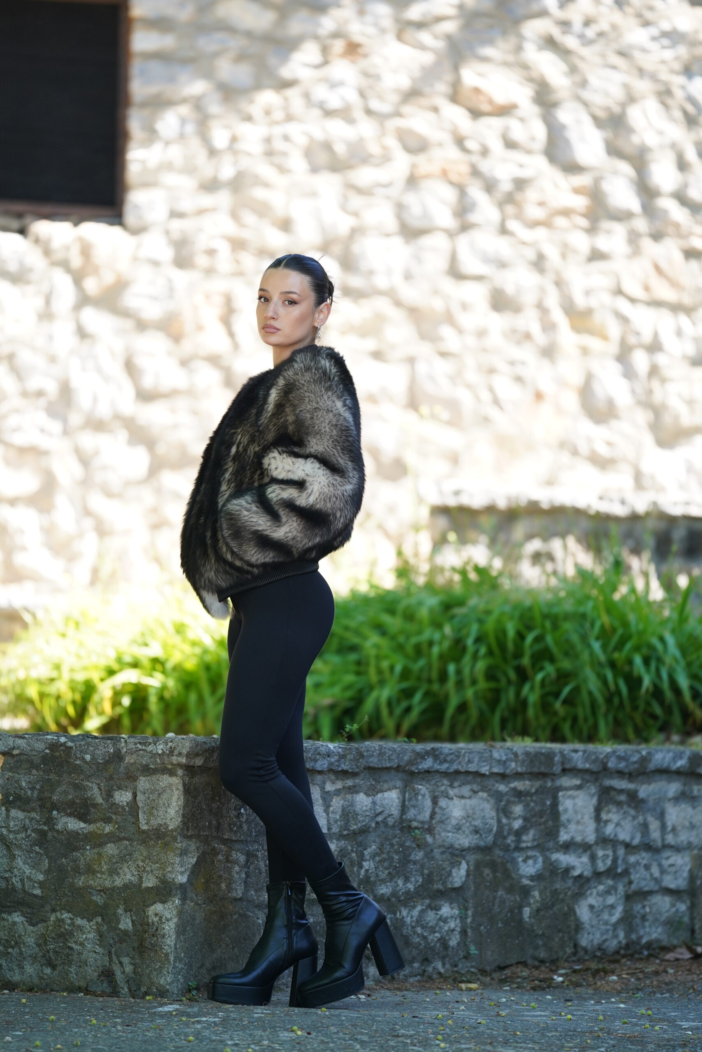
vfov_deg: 10.3
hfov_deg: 6.9
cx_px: 351
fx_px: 5849
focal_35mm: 200
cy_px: 526
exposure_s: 1/320
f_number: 2.8
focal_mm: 200
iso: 250
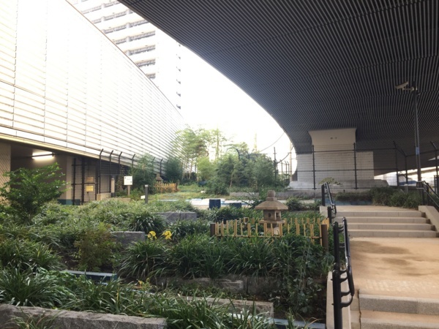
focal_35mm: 29
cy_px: 164
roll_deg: +0.4
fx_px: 368
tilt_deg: +3.4
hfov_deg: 61.7
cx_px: 220
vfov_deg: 48.2
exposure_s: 1/120
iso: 50
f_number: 2.2
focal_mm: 4.15
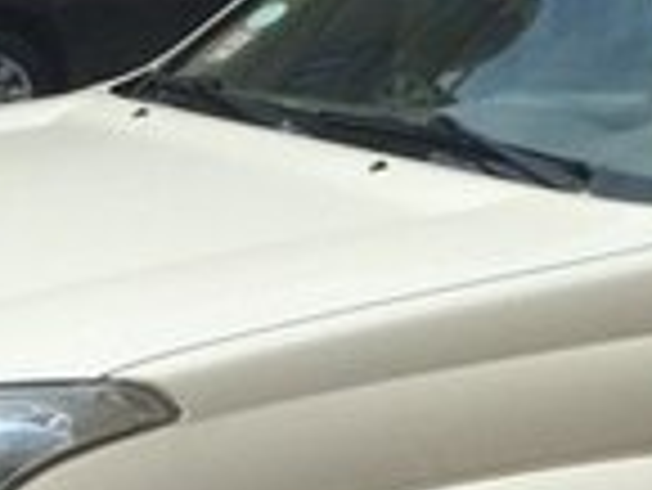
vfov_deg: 11.1
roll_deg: -4.1
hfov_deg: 14.7
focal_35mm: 132
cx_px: 616
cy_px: 569
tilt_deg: -15.0
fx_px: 2488
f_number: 2.2
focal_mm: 4.15
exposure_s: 1/2475
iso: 32
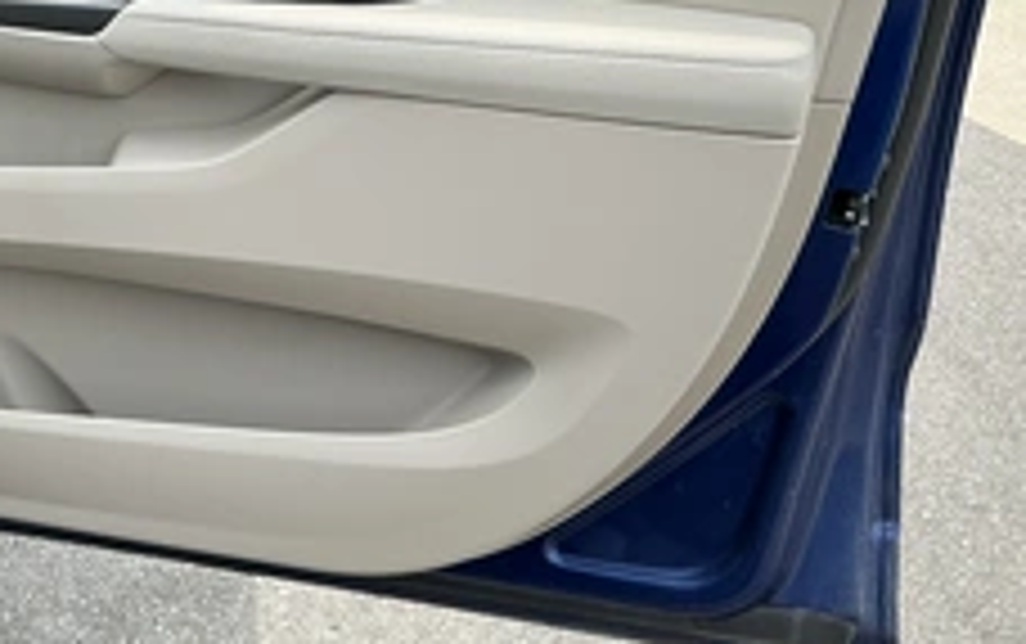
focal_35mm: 52
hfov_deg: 38.0
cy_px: 108
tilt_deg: -19.9
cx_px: 279
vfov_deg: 24.4
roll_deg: -1.7
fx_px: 1455
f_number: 1.8
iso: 25
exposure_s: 1/586
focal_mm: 3
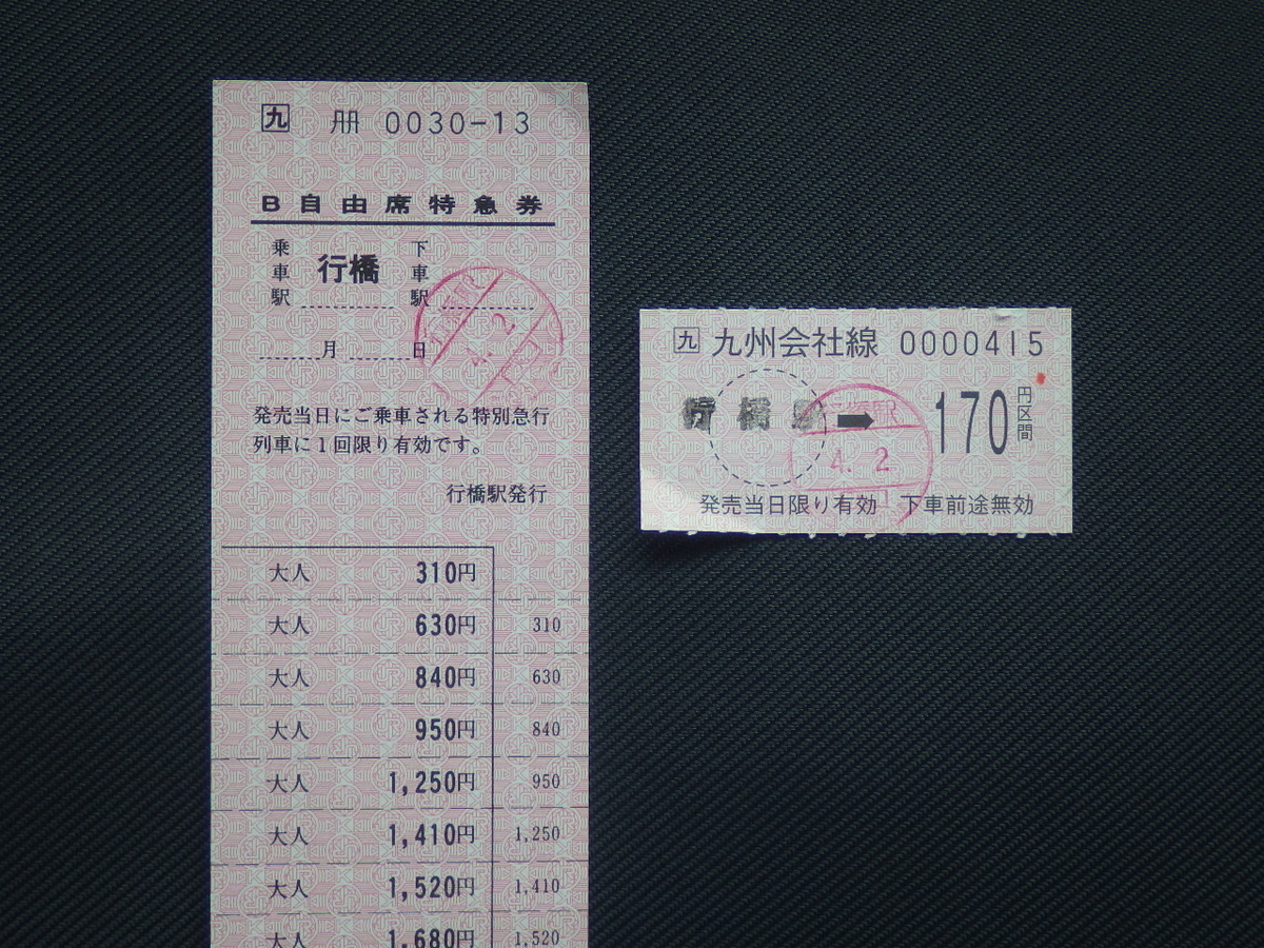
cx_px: 632
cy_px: 474
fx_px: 2264
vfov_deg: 23.7
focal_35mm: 62
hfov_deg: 31.2
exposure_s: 1/160
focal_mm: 11
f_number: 3.6
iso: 125
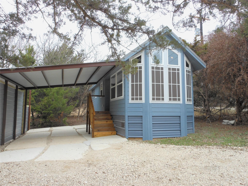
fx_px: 201
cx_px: 124
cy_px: 93
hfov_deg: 63.4
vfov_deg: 49.7
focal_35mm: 28
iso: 80
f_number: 3.7
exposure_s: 1/125
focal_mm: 5
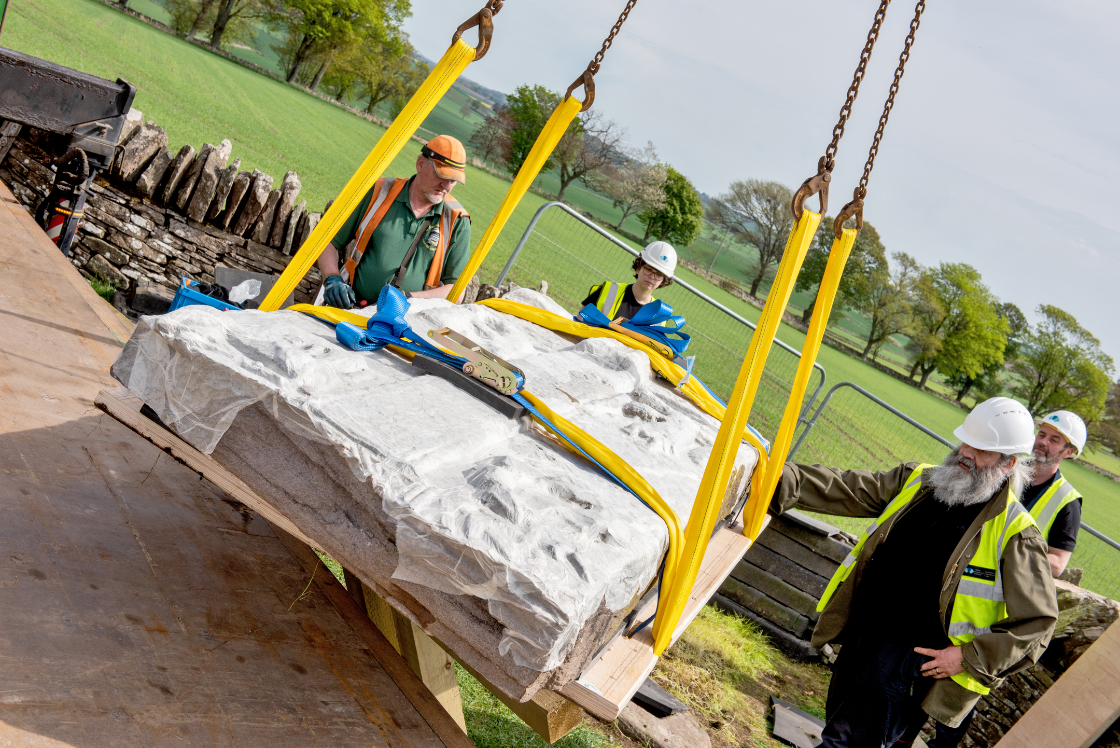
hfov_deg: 41.1
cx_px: 560
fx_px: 1494
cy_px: 374
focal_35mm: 48
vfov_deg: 28.1
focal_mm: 48
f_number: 11
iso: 200
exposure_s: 1/640
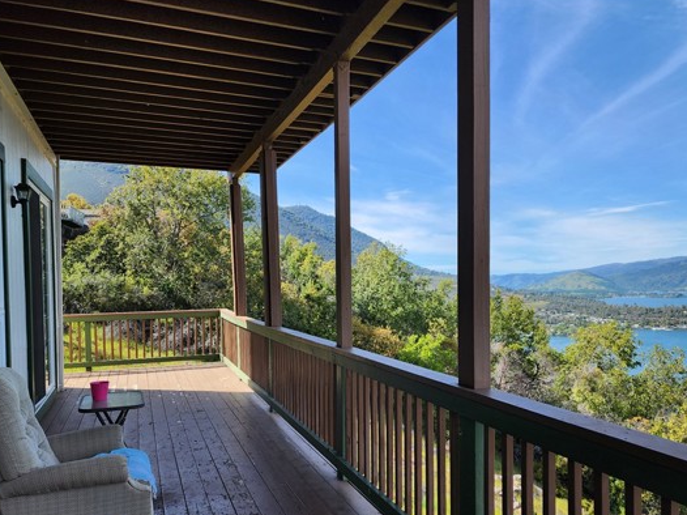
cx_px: 377
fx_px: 555
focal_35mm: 28
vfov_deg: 49.5
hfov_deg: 63.3
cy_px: 305
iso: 12
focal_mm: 6.4
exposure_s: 1/539
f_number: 1.8
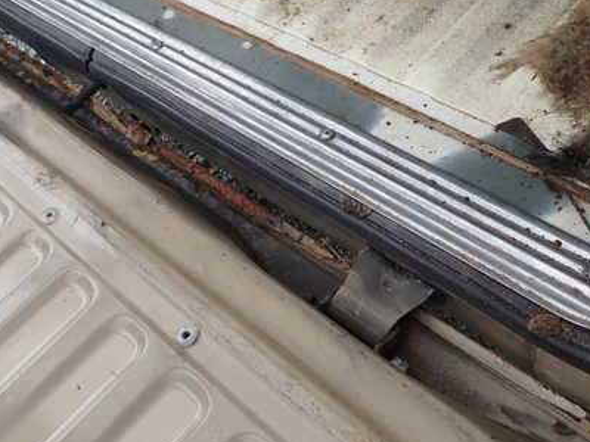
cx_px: 249
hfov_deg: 42.0
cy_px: 205
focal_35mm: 45
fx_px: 767
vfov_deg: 32.2
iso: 100
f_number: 3.2
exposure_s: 1/400
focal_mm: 5.4
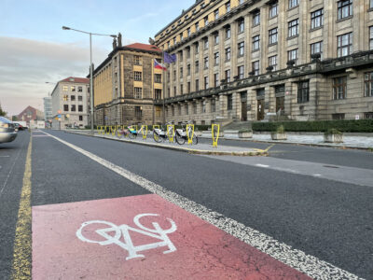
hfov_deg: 67.3
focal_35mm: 26
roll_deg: +0.6
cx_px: 186
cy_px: 140
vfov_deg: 53.1
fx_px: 280
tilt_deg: -3.2
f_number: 1.6
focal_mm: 4.2
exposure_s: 1/119
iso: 125
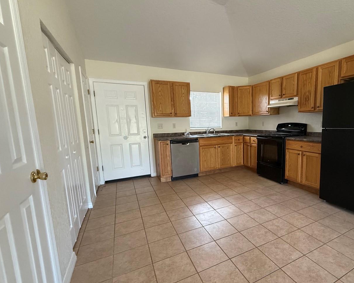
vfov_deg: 73.8
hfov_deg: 84.5
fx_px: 189
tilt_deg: -7.4
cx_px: 224
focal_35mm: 18
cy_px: 147
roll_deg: +0.7
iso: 640
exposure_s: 1/120
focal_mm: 2.22
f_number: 2.2
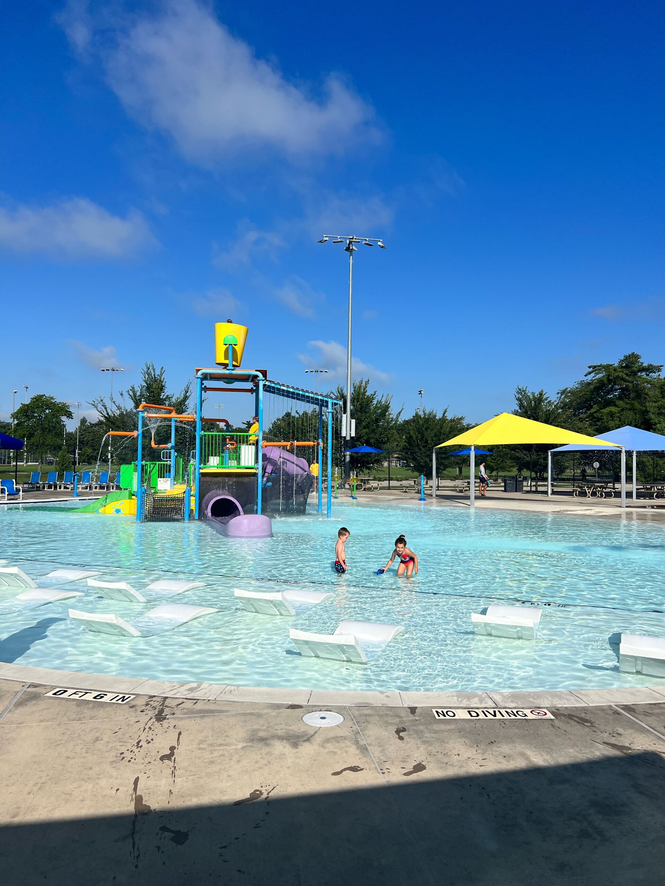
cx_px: 332
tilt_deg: +1.0
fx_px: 666
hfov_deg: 53.1
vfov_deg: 67.3
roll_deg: -1.1
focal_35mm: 26
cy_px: 443
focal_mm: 5.7
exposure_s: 1/8696
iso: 50
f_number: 1.5
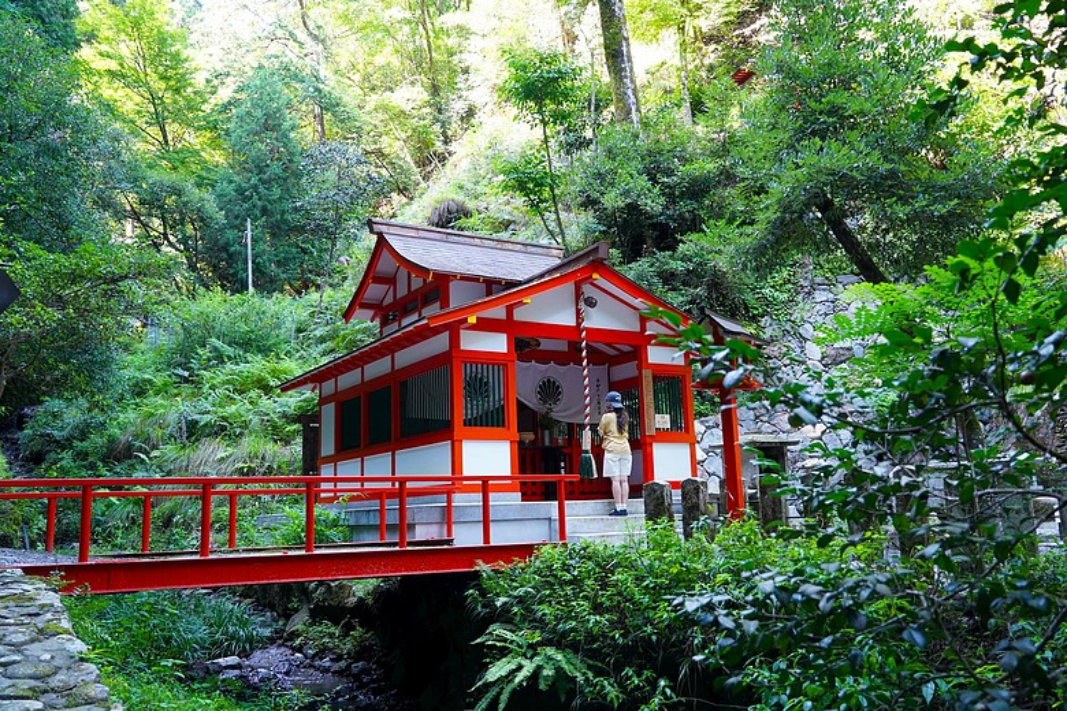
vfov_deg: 43.6
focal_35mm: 30
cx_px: 534
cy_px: 356
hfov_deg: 61.9
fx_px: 889
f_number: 4
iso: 1250
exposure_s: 1/160
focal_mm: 30
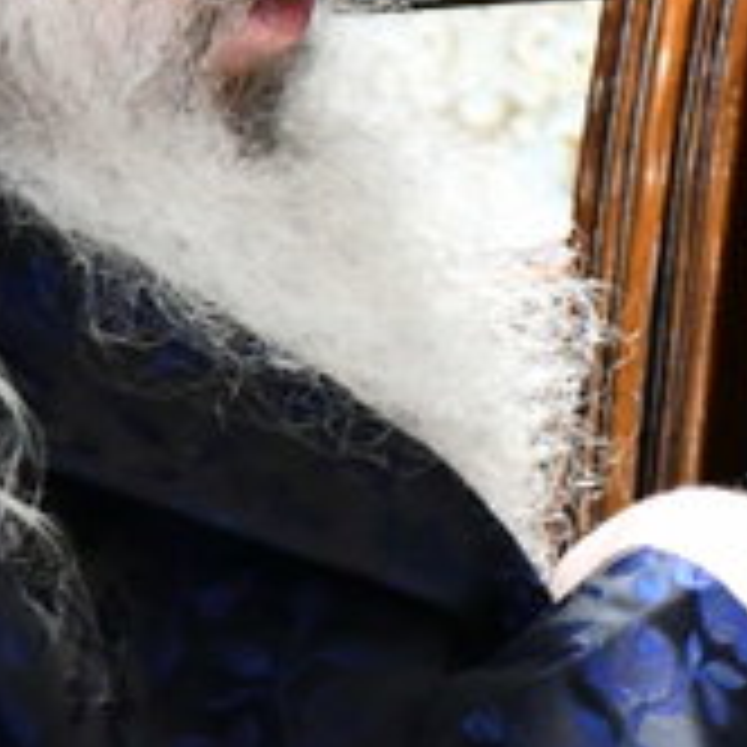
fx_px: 59376
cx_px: 2097
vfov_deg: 0.7
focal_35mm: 2432
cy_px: -776
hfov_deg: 0.7
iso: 4000
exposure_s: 1/125
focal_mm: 340
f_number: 6
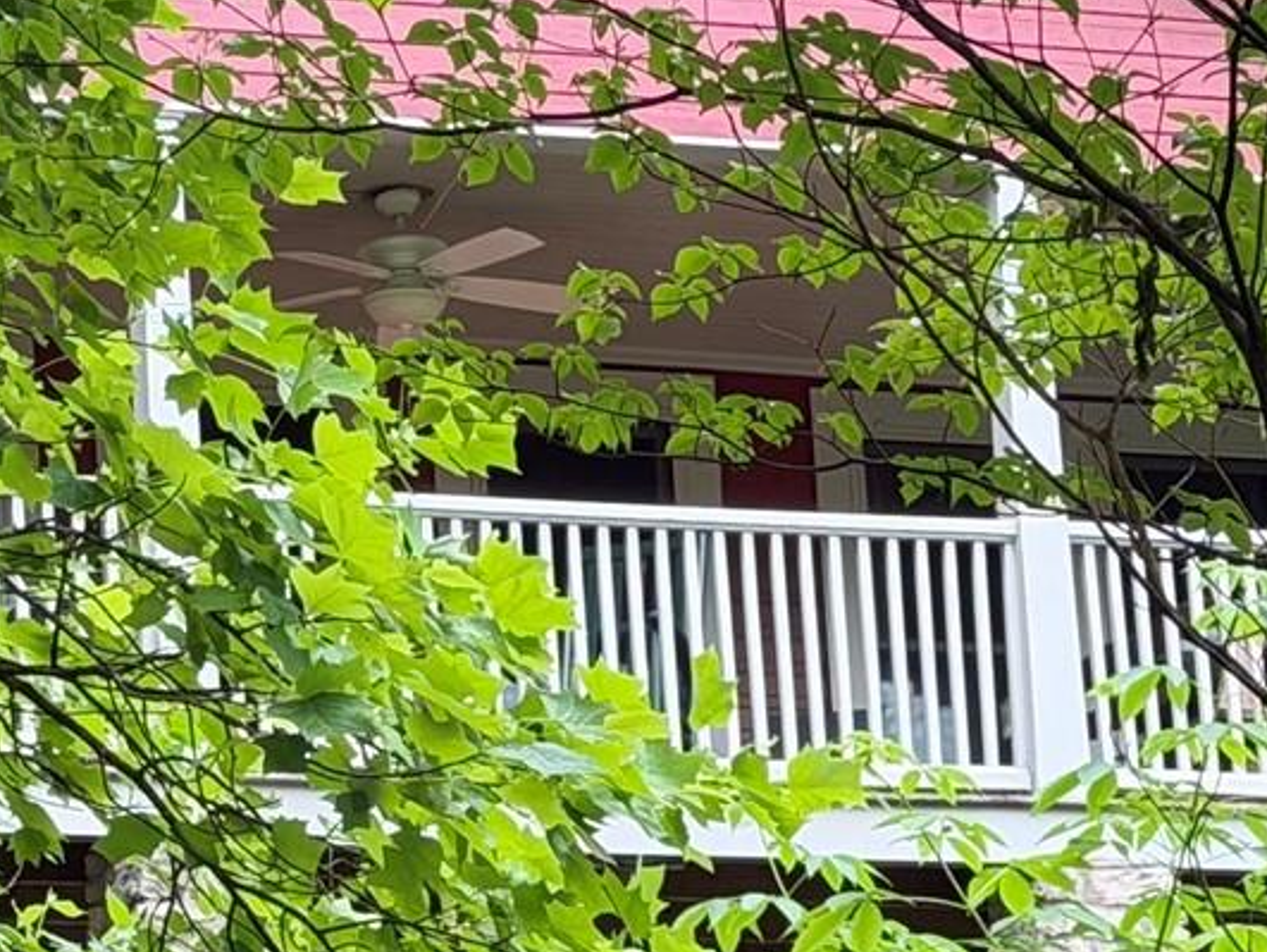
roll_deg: +2.8
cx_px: 203
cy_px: 861
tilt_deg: +13.7
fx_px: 6776
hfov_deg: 10.6
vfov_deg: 8.0
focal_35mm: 185
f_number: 1.78
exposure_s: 1/126
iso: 50
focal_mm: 6.76
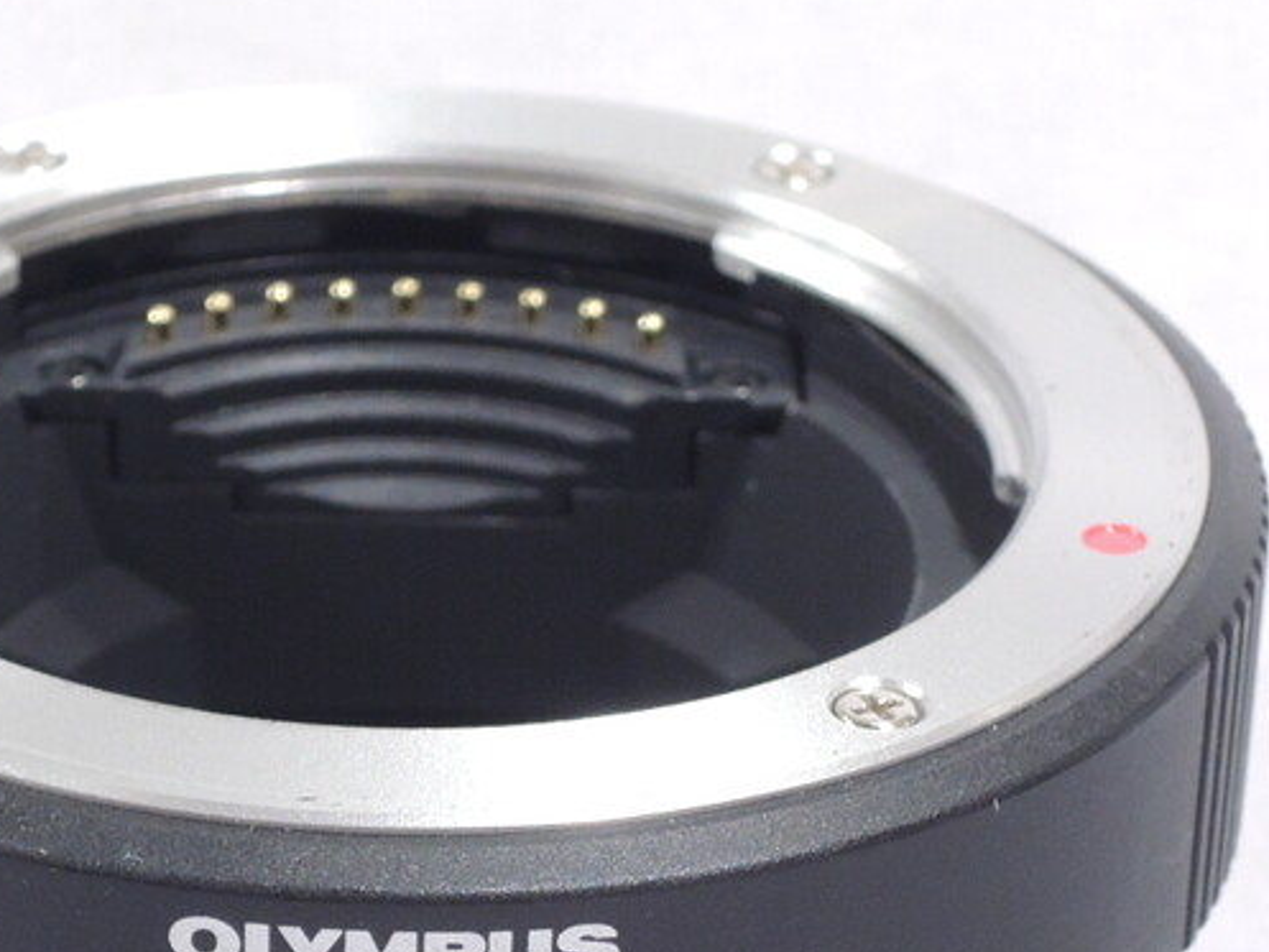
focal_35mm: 186
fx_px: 6820
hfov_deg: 10.6
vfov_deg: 8.0
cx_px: 472
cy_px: 725
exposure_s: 1/40
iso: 400
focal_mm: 13.8
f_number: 4.7
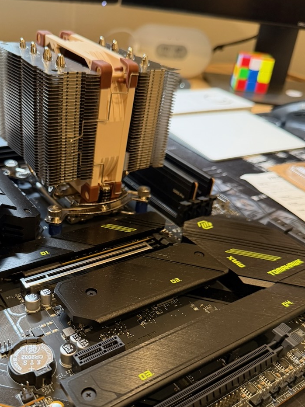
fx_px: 388
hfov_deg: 42.7
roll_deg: -8.1
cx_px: 118
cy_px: 246
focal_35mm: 33
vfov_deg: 54.9
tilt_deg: -34.3
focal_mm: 6.76
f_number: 1.78
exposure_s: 1/60
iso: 400
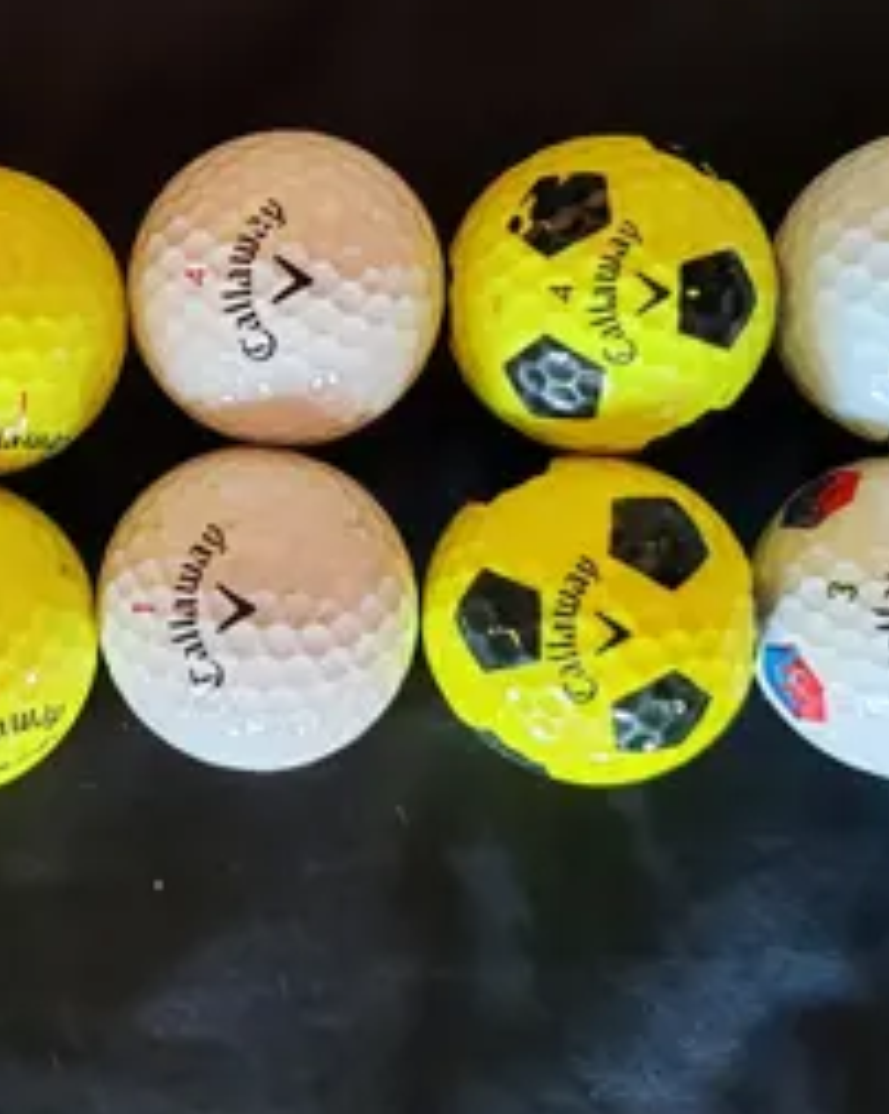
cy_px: 401
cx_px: 114
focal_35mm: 50
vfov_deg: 37.1
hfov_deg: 29.2
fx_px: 1646
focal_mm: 6.12
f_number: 1.9
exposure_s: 1/50
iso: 1250
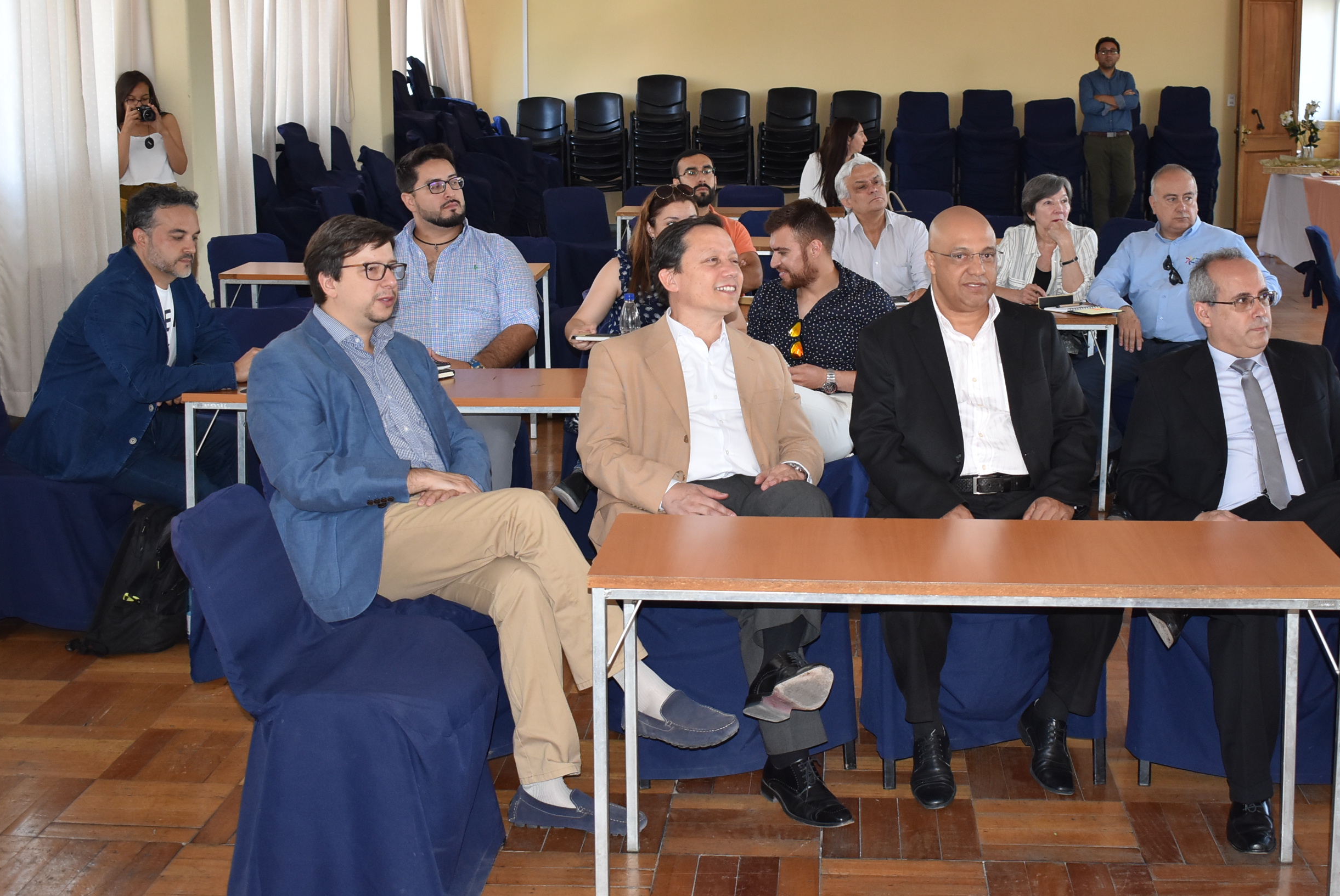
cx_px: 755
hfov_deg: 39.8
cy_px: 369
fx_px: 1848
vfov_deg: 27.2
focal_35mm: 50
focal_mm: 27
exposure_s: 1/60
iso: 800
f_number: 4
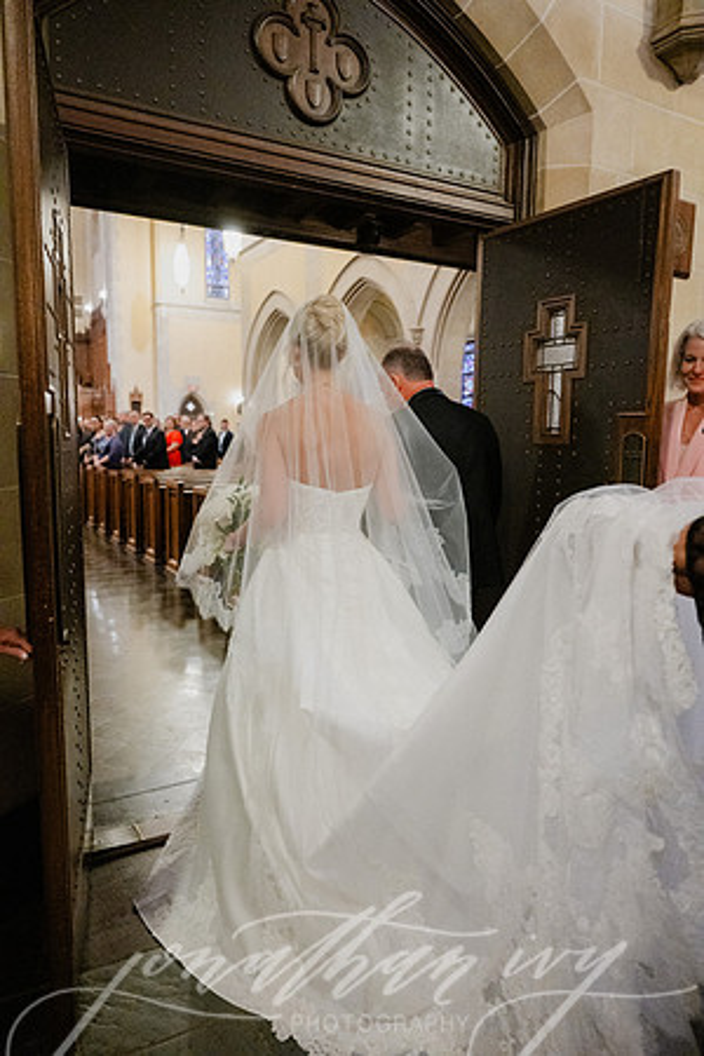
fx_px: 704
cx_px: 352
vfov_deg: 73.7
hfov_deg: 53.1
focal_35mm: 24
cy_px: 528
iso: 10000
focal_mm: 24
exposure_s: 1/160
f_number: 2.8
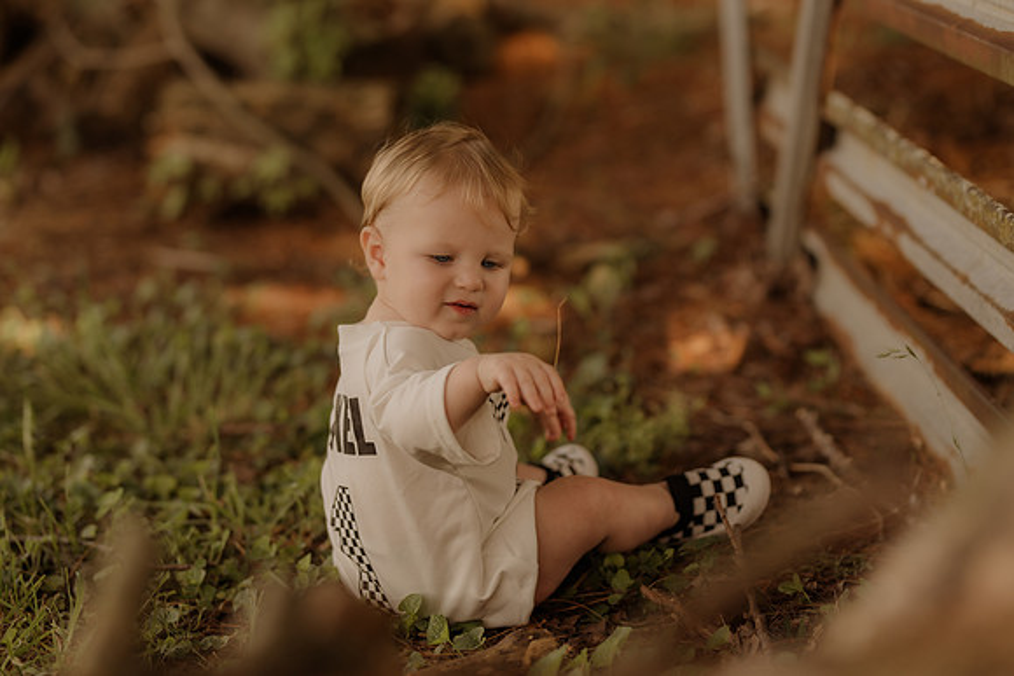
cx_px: 507
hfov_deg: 23.9
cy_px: 338
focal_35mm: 85
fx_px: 2395
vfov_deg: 16.1
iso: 250
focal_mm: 85
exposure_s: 1/1000
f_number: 2
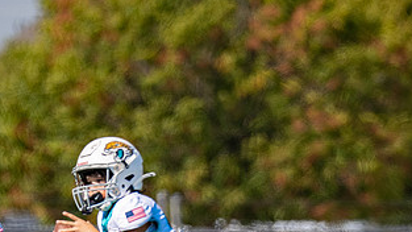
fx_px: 10935
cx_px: 255
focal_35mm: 1001
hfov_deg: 2.2
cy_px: 252
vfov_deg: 1.2
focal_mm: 200
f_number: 2.8
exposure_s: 1/2500
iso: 100
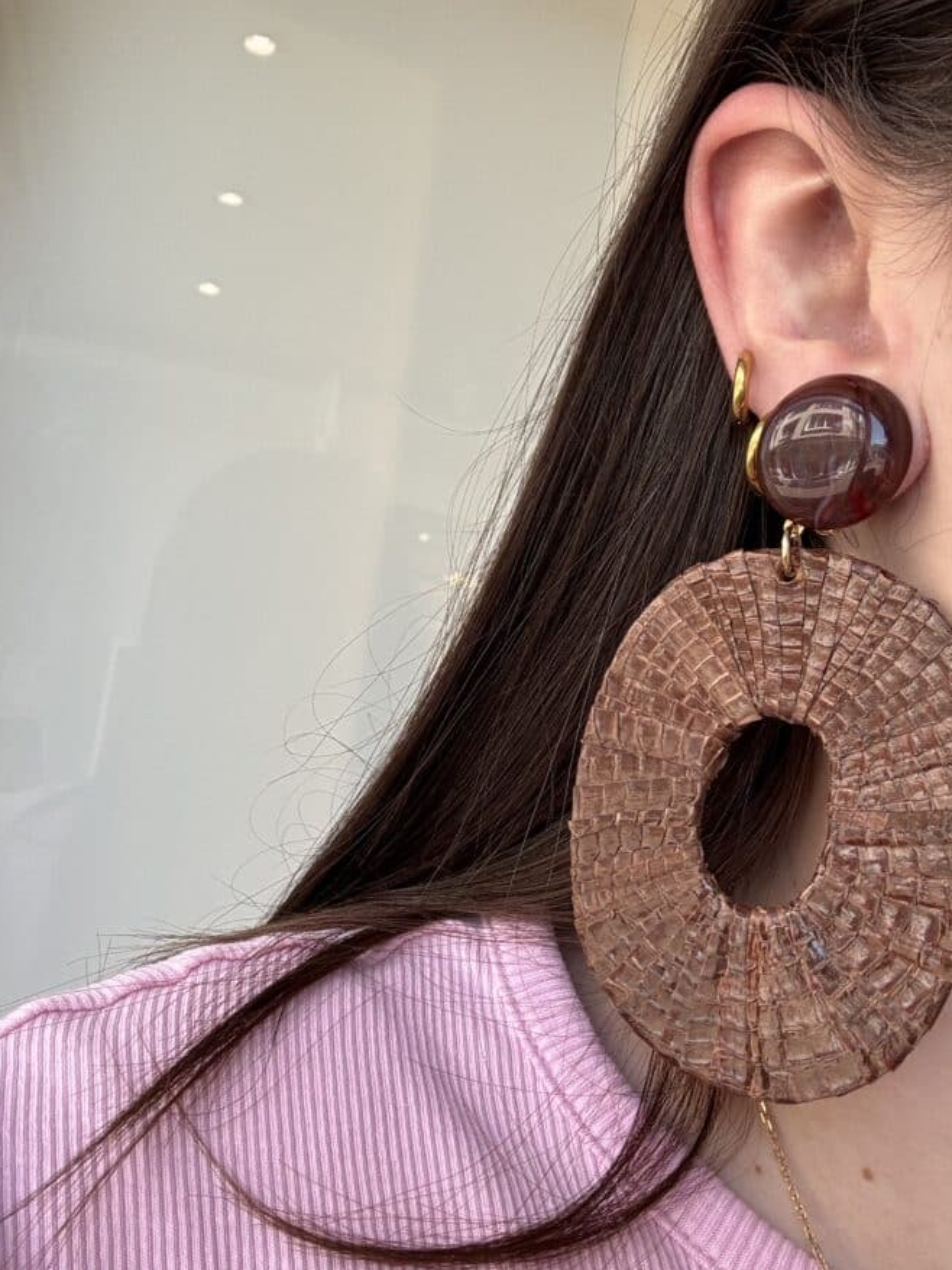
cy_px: 589
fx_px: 1284
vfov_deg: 52.6
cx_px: 501
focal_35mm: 35
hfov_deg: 40.7
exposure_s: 1/121
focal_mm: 2.69
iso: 25
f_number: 1.9
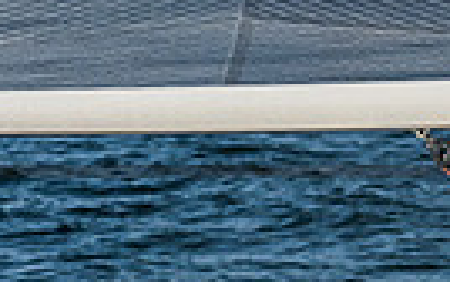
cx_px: -517
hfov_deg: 4.3
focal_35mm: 480
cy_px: 36
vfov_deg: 2.7
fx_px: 5892
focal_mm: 82
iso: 400
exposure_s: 1/1000
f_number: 8
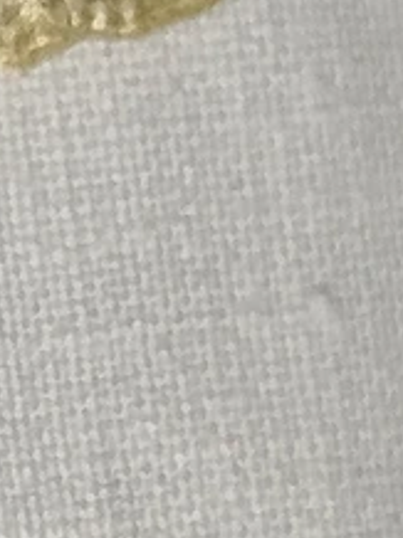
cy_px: 104
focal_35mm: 294
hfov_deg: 5.0
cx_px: -156
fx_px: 4573
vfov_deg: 6.7
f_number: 1.7
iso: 100
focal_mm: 5.31
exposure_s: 1/50
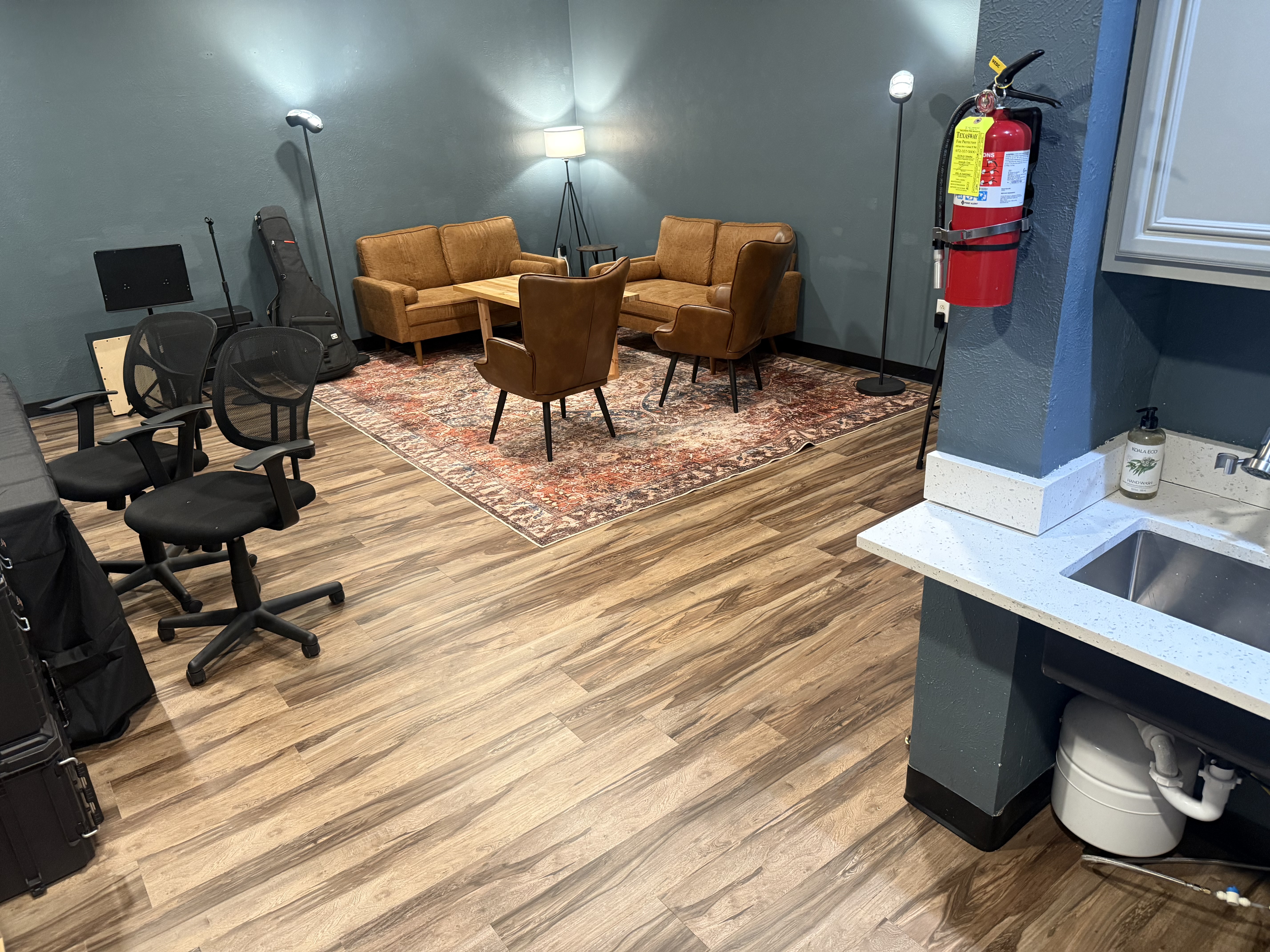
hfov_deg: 71.6
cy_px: 476
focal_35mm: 24
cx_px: 635
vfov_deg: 56.8
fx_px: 881
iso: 400
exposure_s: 1/60
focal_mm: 6.76
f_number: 1.78
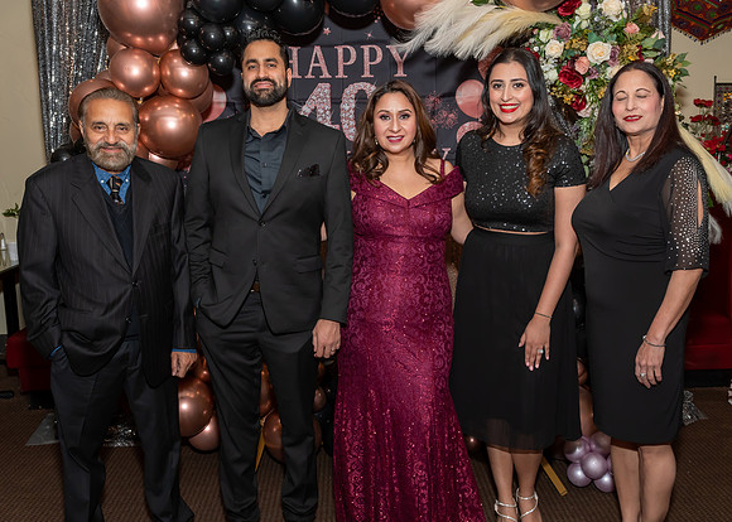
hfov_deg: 50.1
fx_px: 783
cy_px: 250
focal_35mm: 38
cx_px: 383
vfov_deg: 36.9
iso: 640
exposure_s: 1/250
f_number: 9
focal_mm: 23
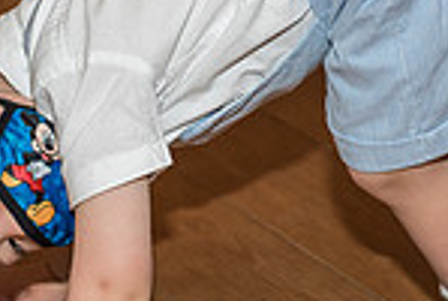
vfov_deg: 7.1
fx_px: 2419
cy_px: 35
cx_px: 364
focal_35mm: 194
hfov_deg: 10.5
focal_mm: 50
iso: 800
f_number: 4
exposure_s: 1/125
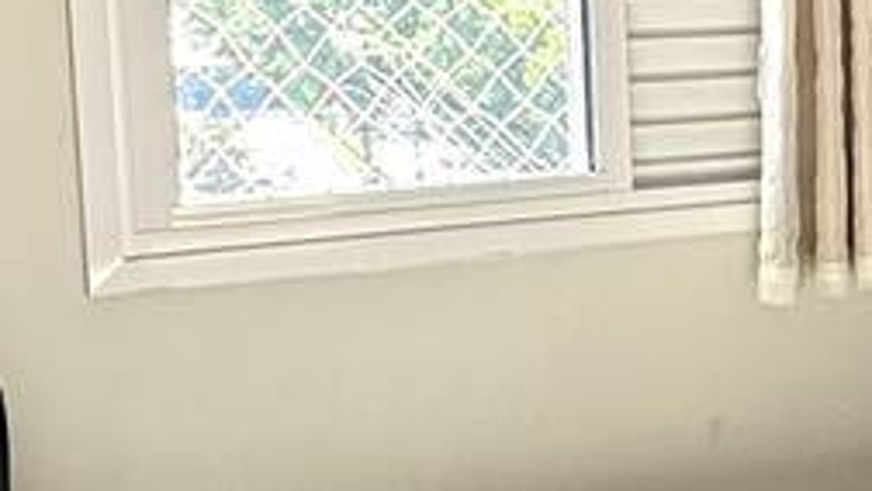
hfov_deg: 20.8
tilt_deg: -4.4
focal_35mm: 87
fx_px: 2012
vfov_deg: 13.9
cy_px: 107
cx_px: 1301
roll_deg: +0.0
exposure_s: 1/99
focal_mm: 2.22
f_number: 2.2
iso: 100
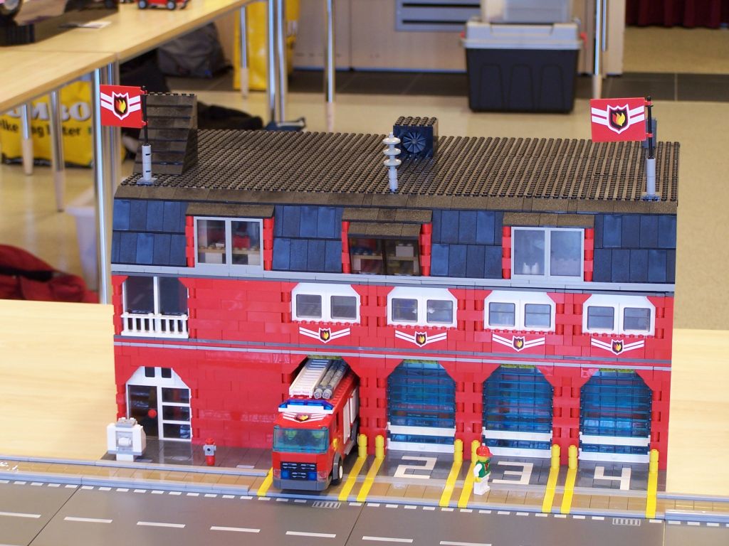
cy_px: 273
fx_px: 1727
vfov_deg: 18.0
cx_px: 364
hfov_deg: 23.8
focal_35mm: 82
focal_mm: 13.7
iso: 80
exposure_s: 1/8
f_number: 3.2
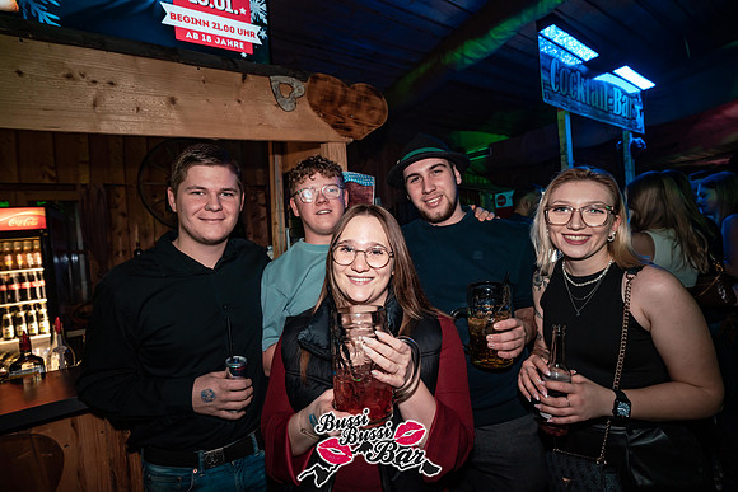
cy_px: 246
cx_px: 369
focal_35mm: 17
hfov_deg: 93.3
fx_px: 349
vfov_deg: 70.5
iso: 1600
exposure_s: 1/60
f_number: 4.5
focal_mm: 17
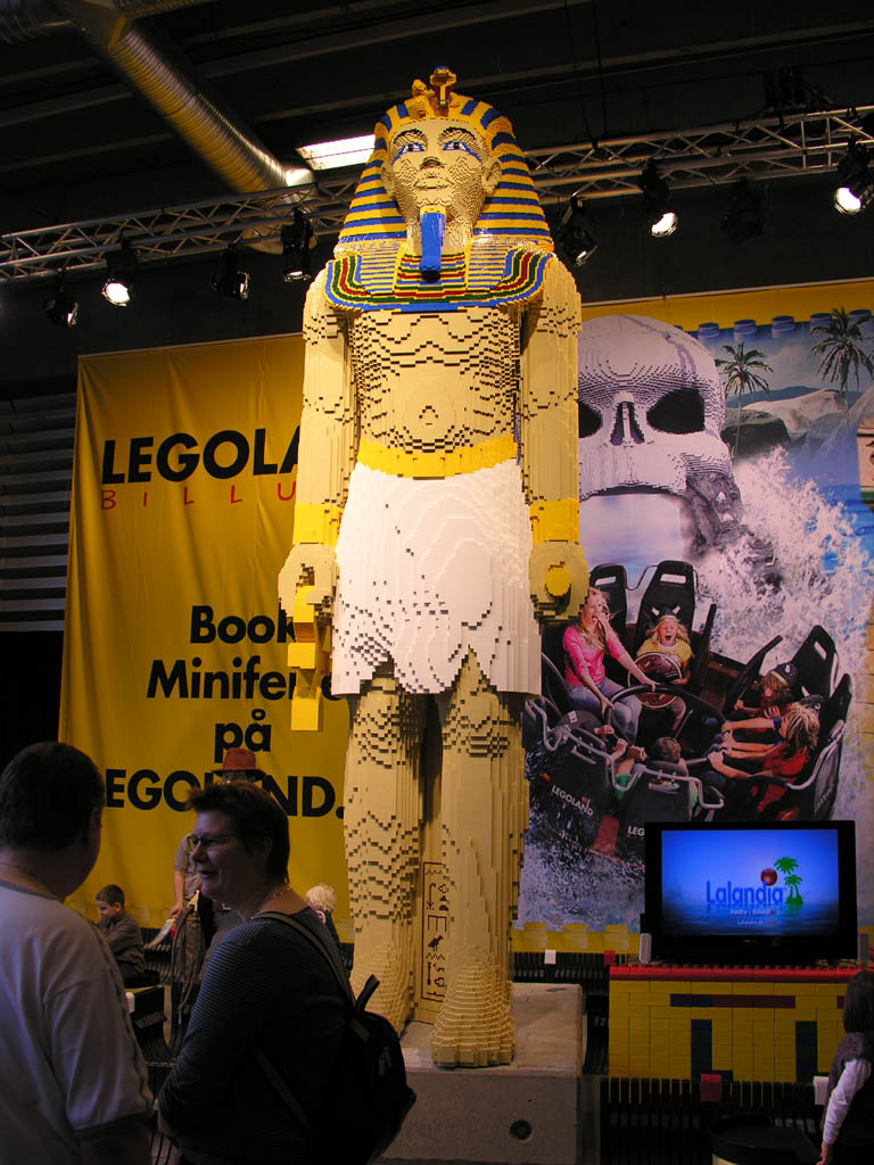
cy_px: 582
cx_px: 437
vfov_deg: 52.6
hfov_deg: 40.7
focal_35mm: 35
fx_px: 1178
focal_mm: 8.9
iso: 50
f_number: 3.2
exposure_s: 1/39.8
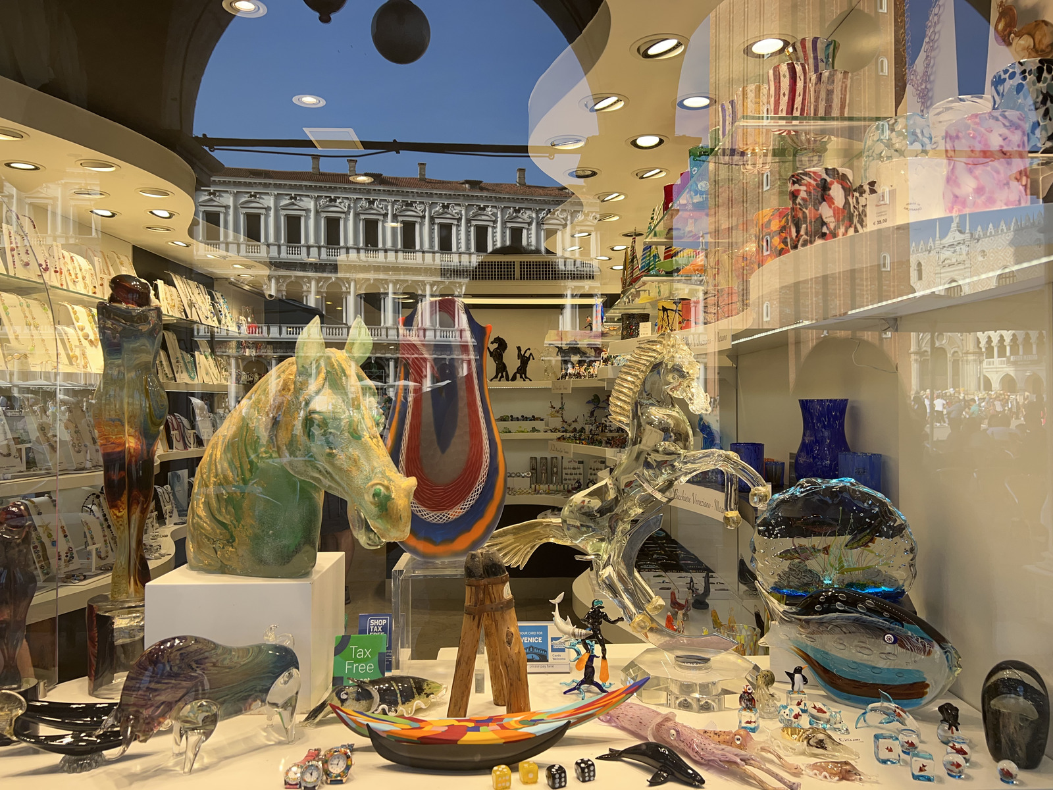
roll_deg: +0.7
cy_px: 395
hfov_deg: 67.3
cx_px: 526
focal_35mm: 26
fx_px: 791
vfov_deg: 53.1
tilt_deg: +0.4
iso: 50
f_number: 1.5
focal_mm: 5.7
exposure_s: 1/614
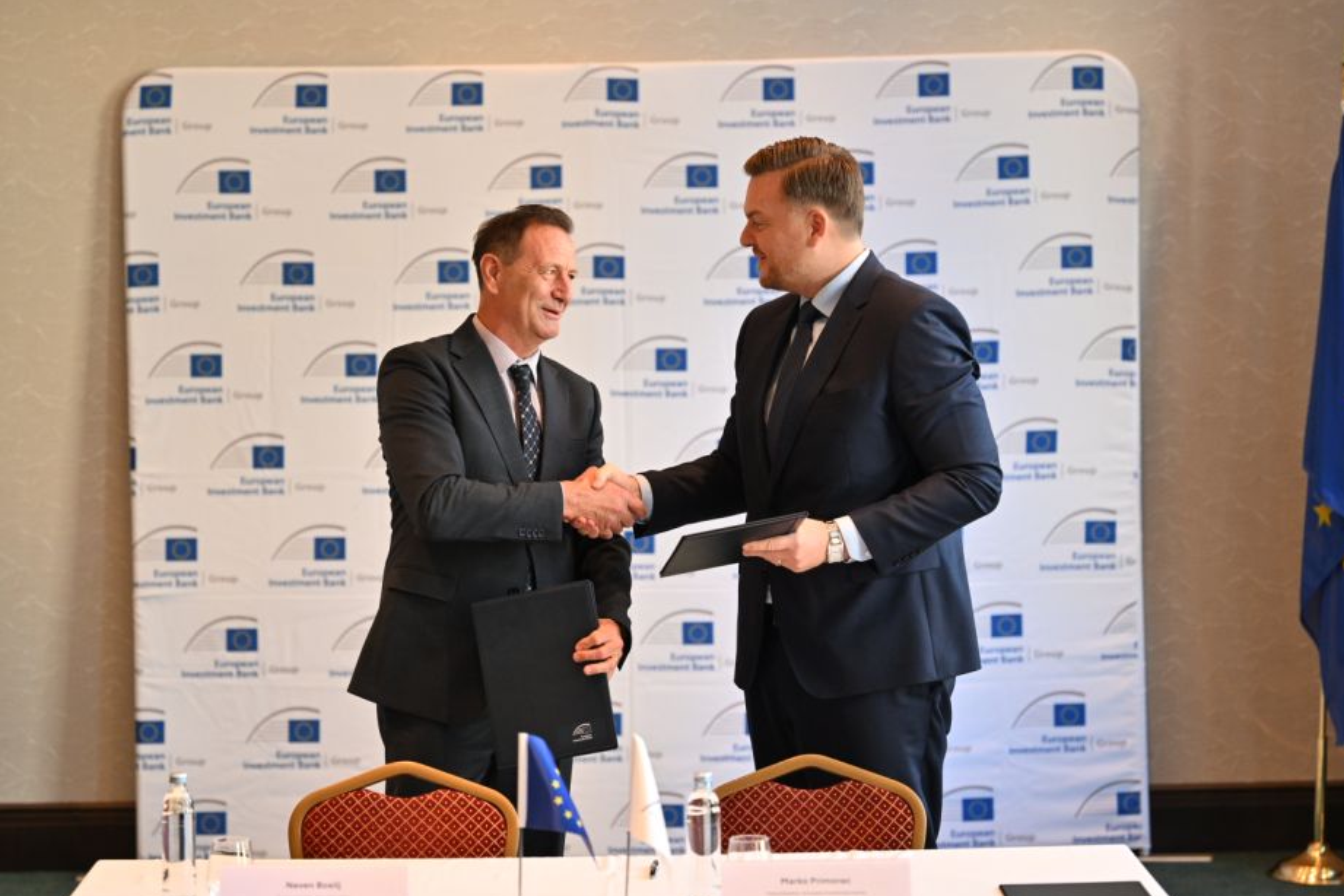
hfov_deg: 20.6
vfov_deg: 13.8
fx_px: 3696
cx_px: 630
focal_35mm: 99
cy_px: 469
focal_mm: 89
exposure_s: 1/250
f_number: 2.8
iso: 1600
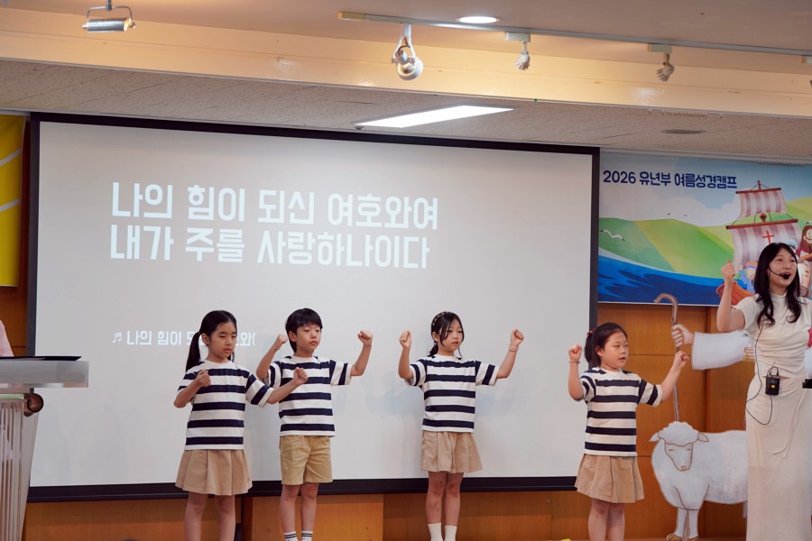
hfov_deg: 21.2
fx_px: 2165
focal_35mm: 96
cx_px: 406
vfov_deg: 14.3
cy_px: 270
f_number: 4
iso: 800
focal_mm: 96
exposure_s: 1/160
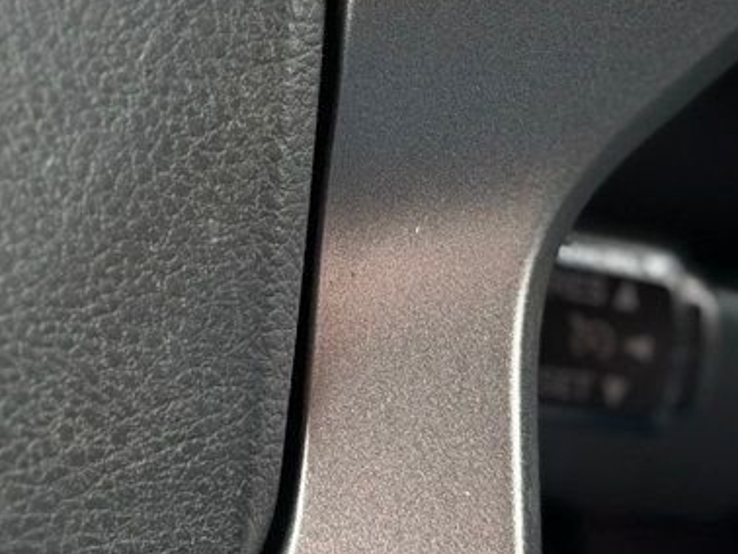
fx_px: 2773
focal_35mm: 130
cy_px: -146
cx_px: 125
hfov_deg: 15.0
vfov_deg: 11.2
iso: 160
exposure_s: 1/151
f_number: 1.78
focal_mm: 6.76
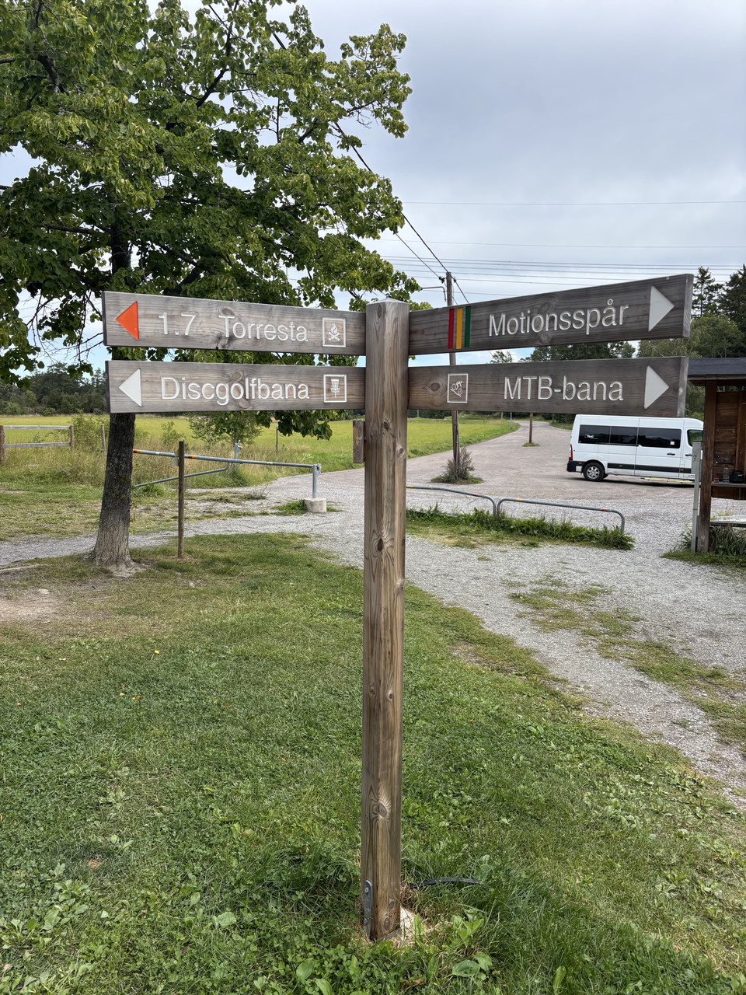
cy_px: 498
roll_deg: -0.5
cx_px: 373
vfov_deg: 67.3
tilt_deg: -4.3
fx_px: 747
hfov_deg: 53.1
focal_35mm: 26
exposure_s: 1/1220
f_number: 1.6
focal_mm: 5.96
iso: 50
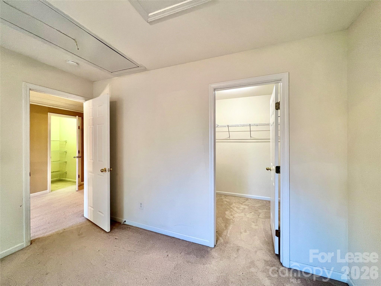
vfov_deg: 89.9
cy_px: 143
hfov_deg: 106.2
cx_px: 190
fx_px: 143
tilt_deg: -0.8
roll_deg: +0.1
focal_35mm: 13
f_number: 1.8
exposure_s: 1/60
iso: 125
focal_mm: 1.57
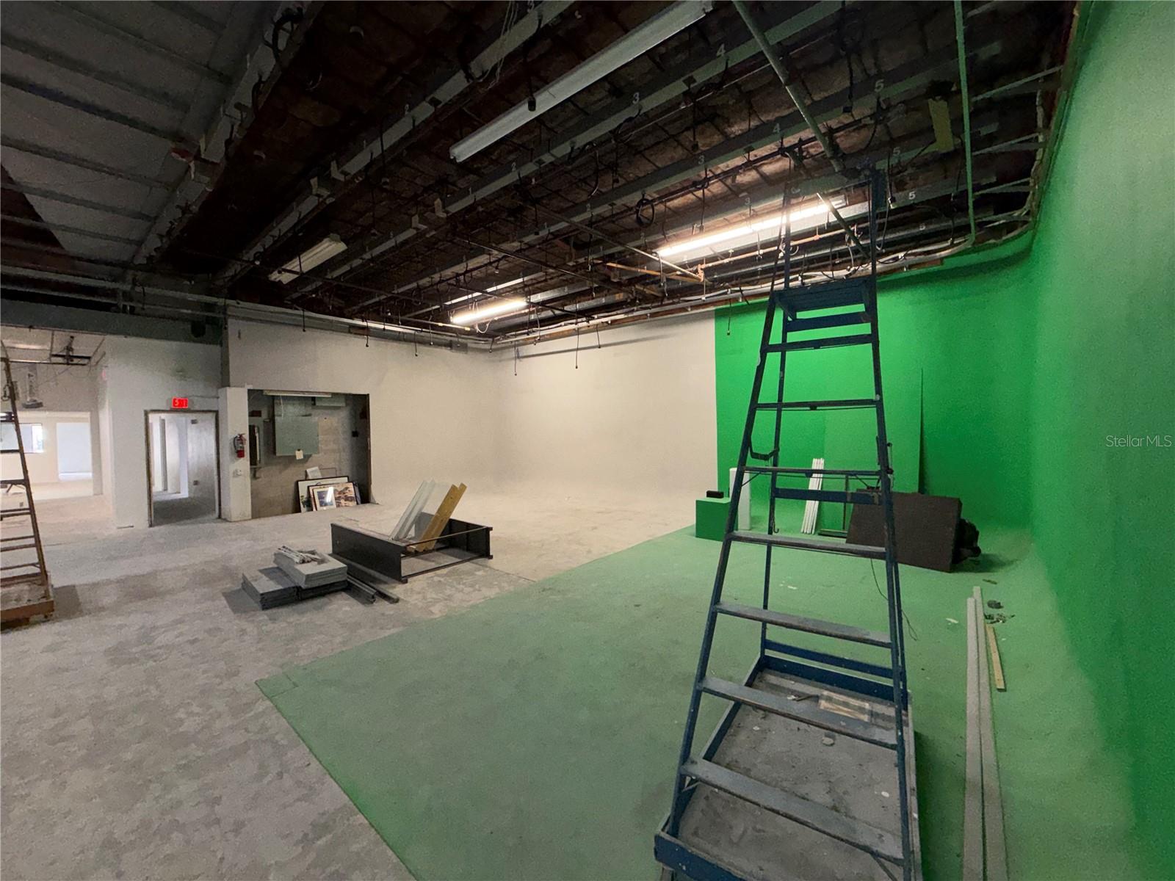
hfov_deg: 102.1
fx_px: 475
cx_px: 588
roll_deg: +0.3
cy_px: 440
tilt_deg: -2.4
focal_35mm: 14
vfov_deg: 85.7
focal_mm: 2.22
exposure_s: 1/60
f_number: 2.2
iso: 125
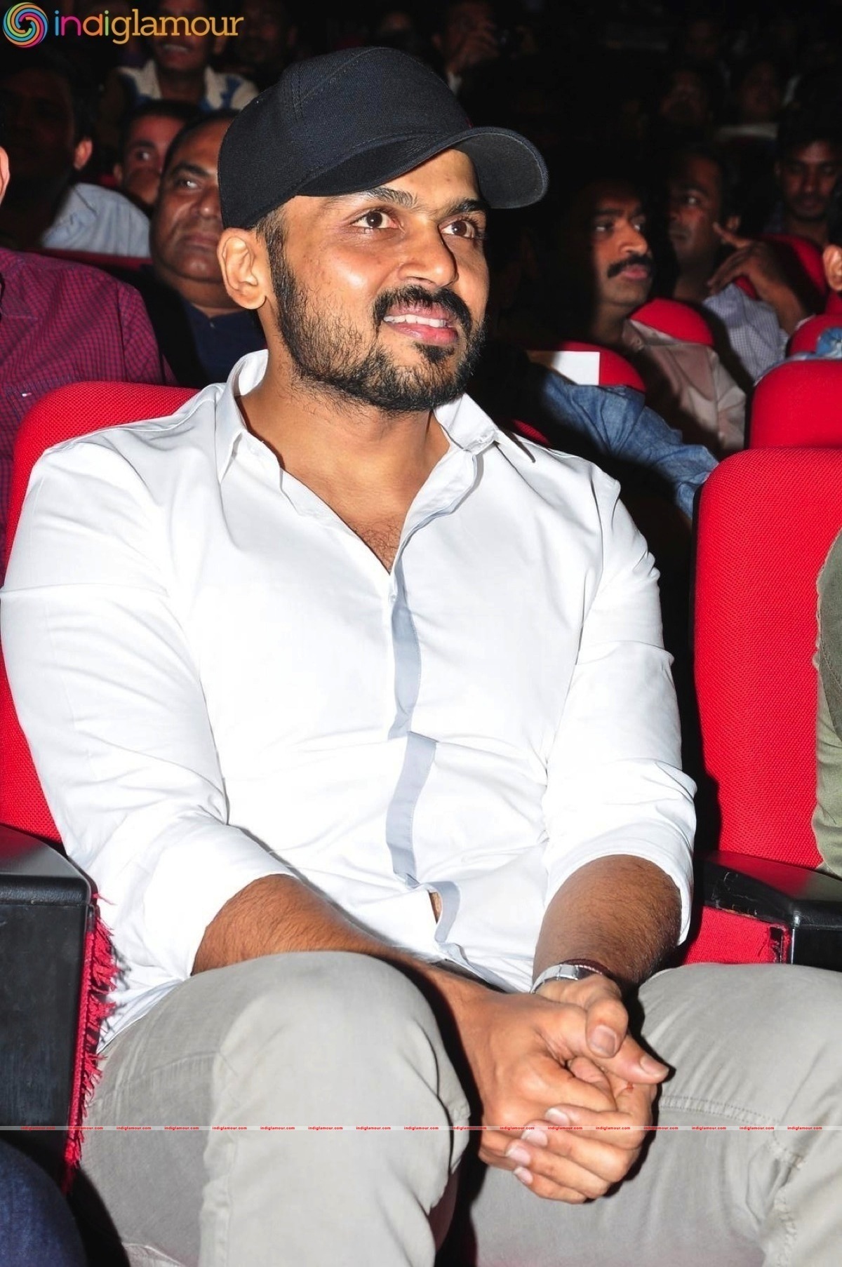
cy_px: 634
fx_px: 3481
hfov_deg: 13.8
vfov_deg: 20.6
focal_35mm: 99
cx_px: 421
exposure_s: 1/125
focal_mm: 66
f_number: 10
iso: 400
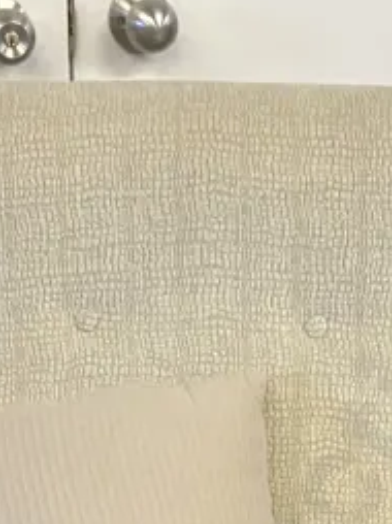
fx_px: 1709
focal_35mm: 113
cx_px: 177
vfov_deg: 16.4
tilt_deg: -28.0
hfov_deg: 13.1
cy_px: 710
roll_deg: -0.8
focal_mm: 3.99
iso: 80
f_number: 1.8
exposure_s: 1/50
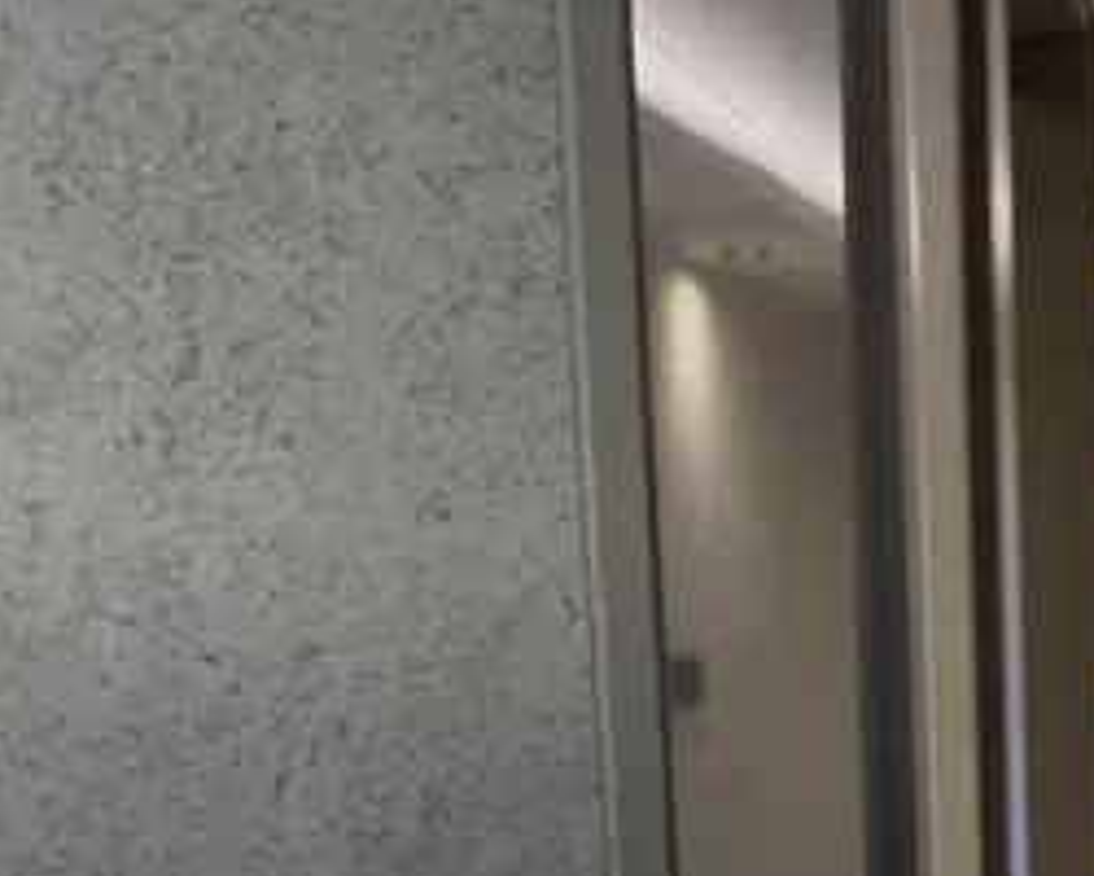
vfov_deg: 18.7
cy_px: 1204
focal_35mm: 75
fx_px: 2428
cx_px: 1011
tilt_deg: -12.2
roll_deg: +1.1
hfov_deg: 24.6
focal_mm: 6.76
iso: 64
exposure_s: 1/61
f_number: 1.78
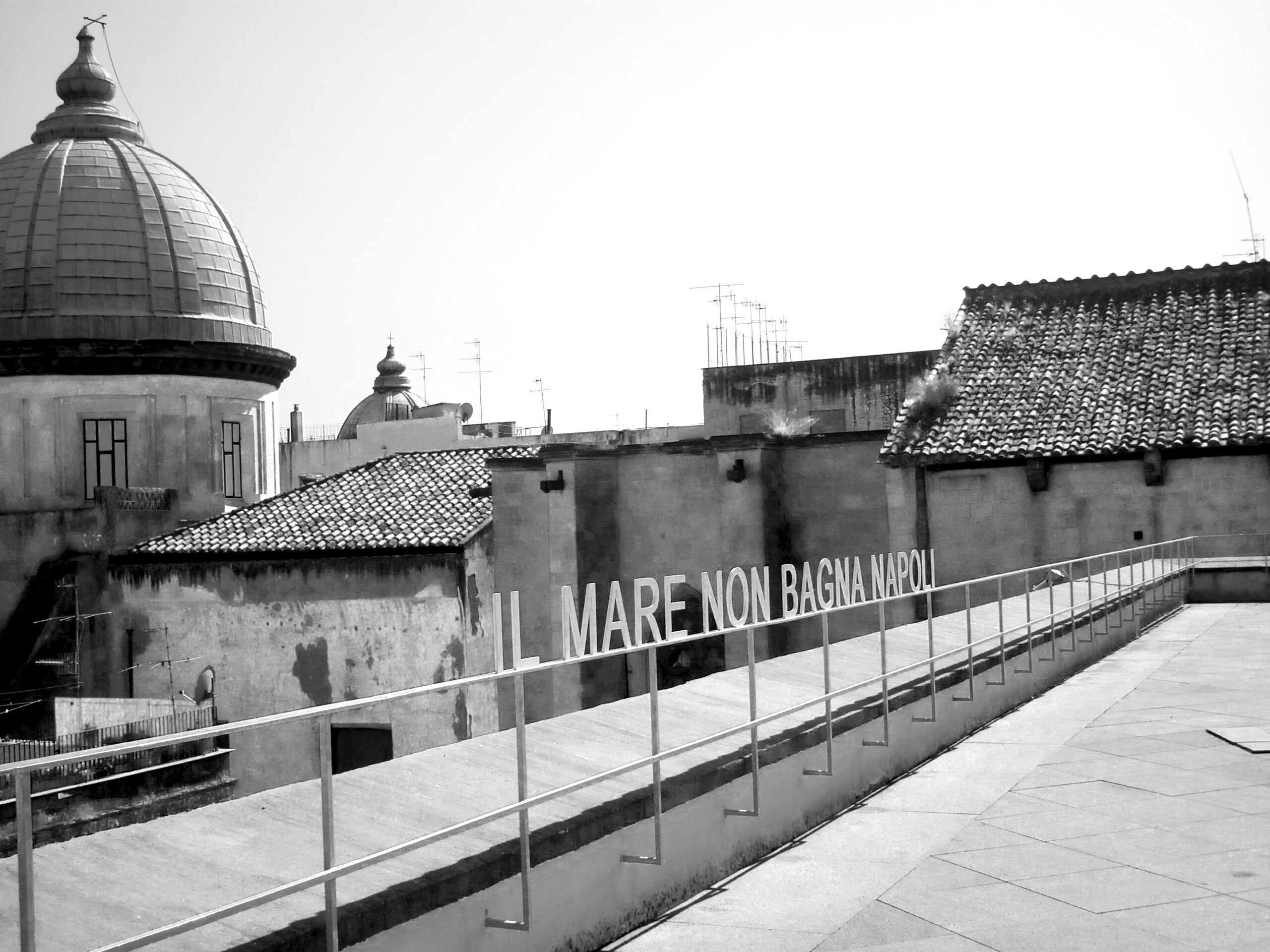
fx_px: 1541
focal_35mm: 42
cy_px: 476
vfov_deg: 34.3
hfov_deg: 44.8
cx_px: 635
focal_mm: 6.9
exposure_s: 1/320
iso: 80
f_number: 9
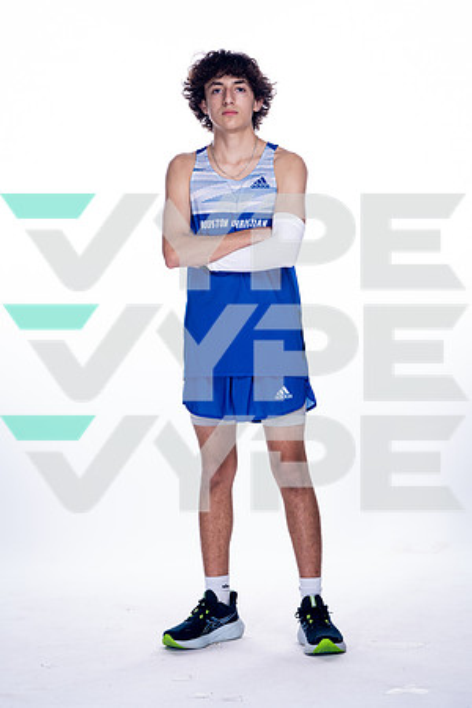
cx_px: 236
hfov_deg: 11.1
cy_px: 354
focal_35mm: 123
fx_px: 2419
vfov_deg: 16.7
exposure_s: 1/250
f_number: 5.6
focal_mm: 123
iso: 800
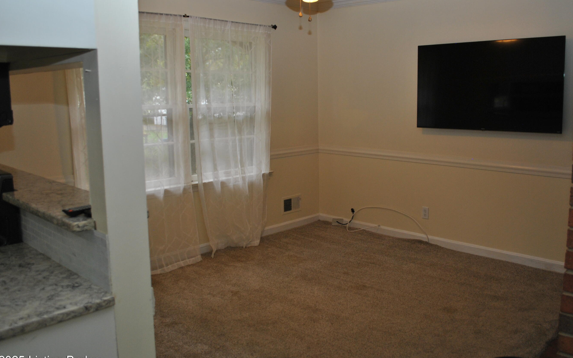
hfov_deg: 61.1
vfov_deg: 40.6
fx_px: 484
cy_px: 164
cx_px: 310
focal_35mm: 31
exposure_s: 1/60
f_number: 4
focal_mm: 18
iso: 200
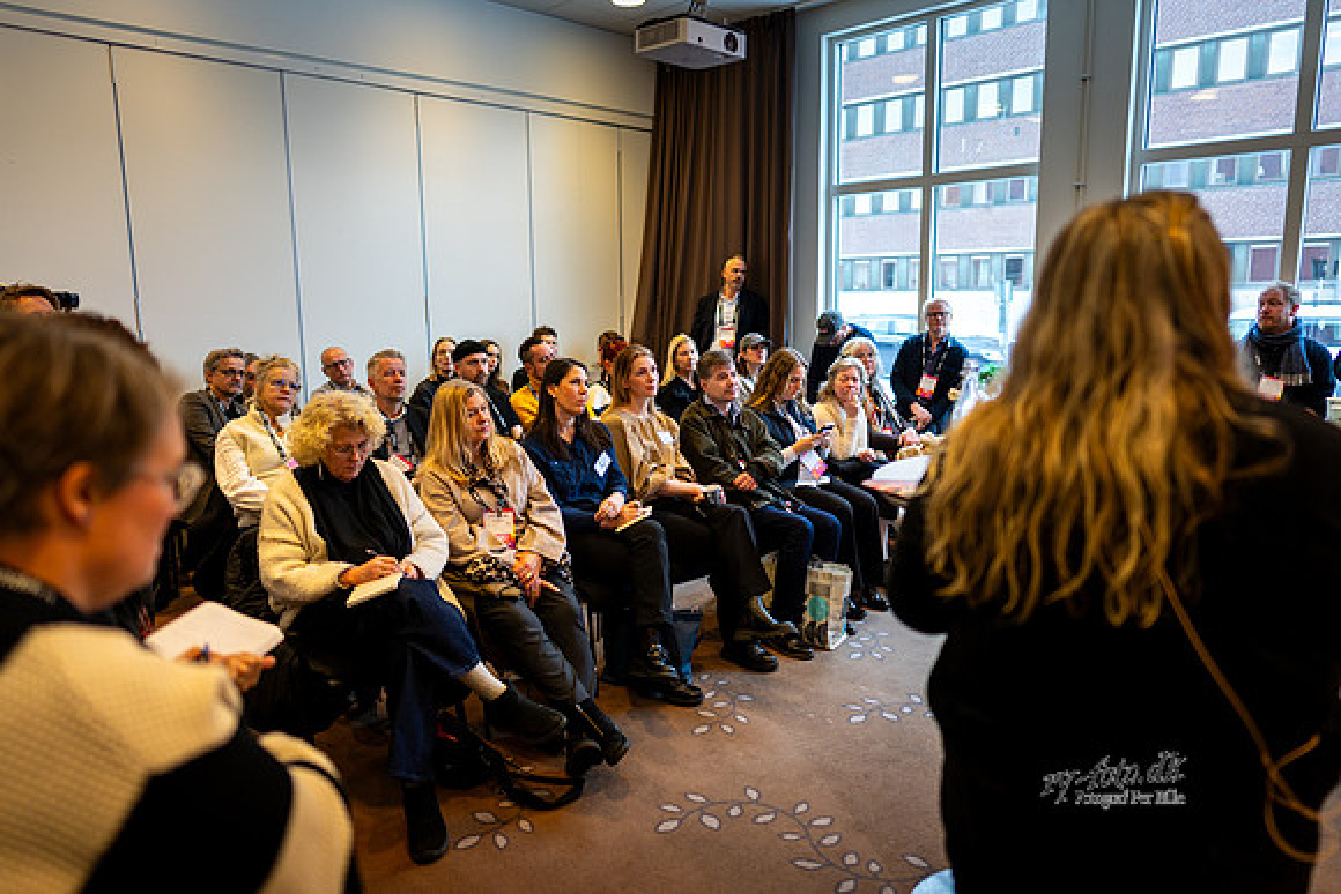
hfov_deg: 72.1
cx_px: 670
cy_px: 447
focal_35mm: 25
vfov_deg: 51.8
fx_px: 921
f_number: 1.4
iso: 500
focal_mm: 24
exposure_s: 1/200
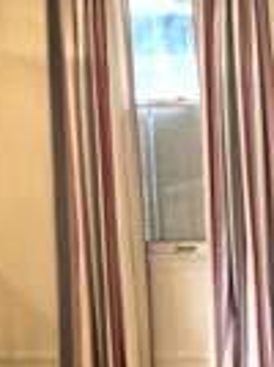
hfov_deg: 16.5
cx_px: 551
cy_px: 153
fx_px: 709
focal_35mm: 67
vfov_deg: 29.0
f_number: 2.2
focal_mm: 2.22
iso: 1000
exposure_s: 1/60
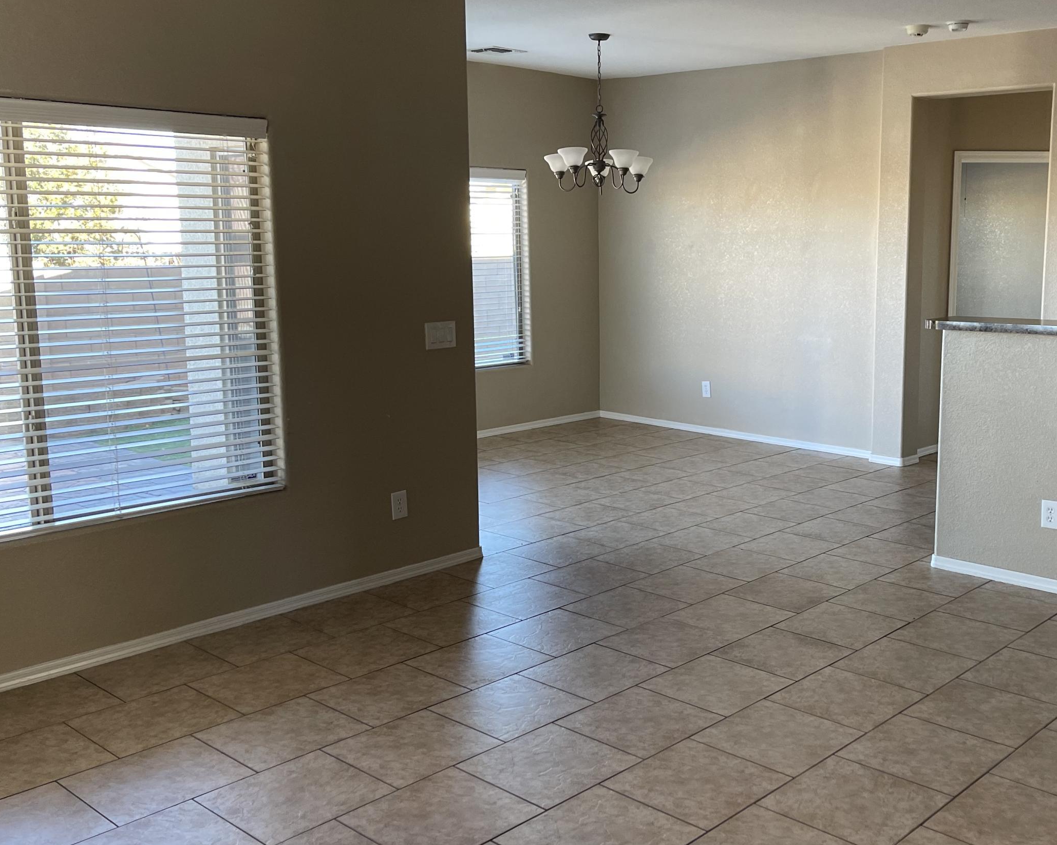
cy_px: 393
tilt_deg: -7.5
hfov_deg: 48.6
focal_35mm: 37
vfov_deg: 40.1
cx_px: 670
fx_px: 1157
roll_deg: -0.3
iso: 125
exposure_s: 1/121
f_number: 1.6
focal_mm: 5.1
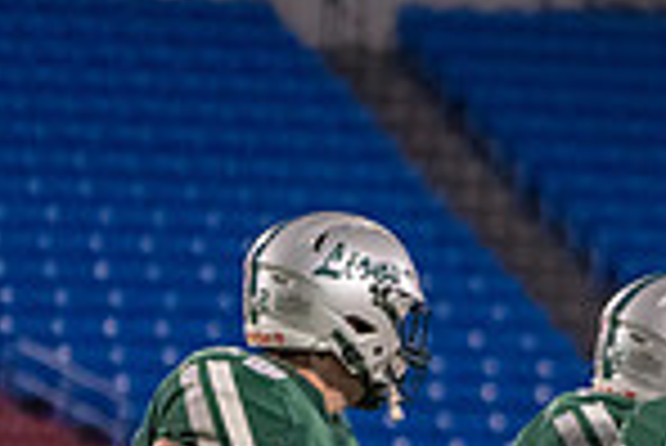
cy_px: 687
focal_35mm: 769
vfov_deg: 1.8
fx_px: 14240
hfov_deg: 2.7
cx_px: 1161
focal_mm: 196
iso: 6400
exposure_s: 1/500
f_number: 5.6
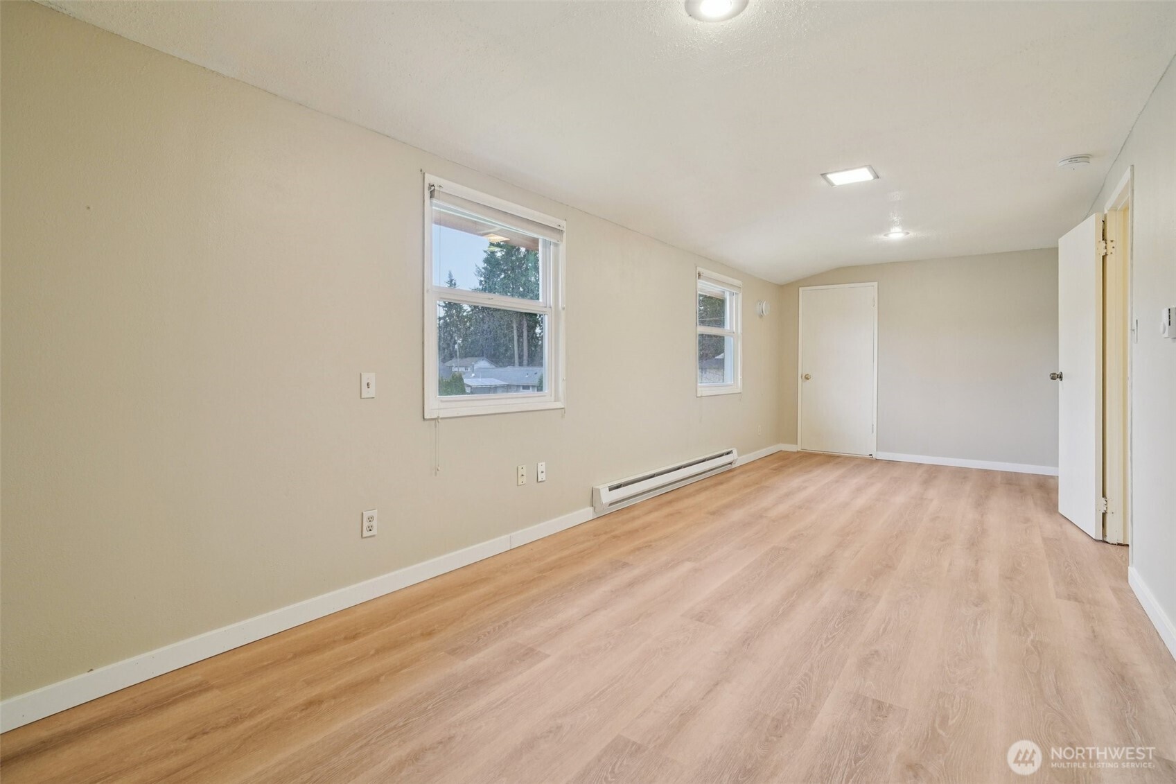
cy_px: 392
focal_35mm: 16
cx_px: 588
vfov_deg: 73.7
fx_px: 523
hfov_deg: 96.7
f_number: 8
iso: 1600
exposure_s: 1/20
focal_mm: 16
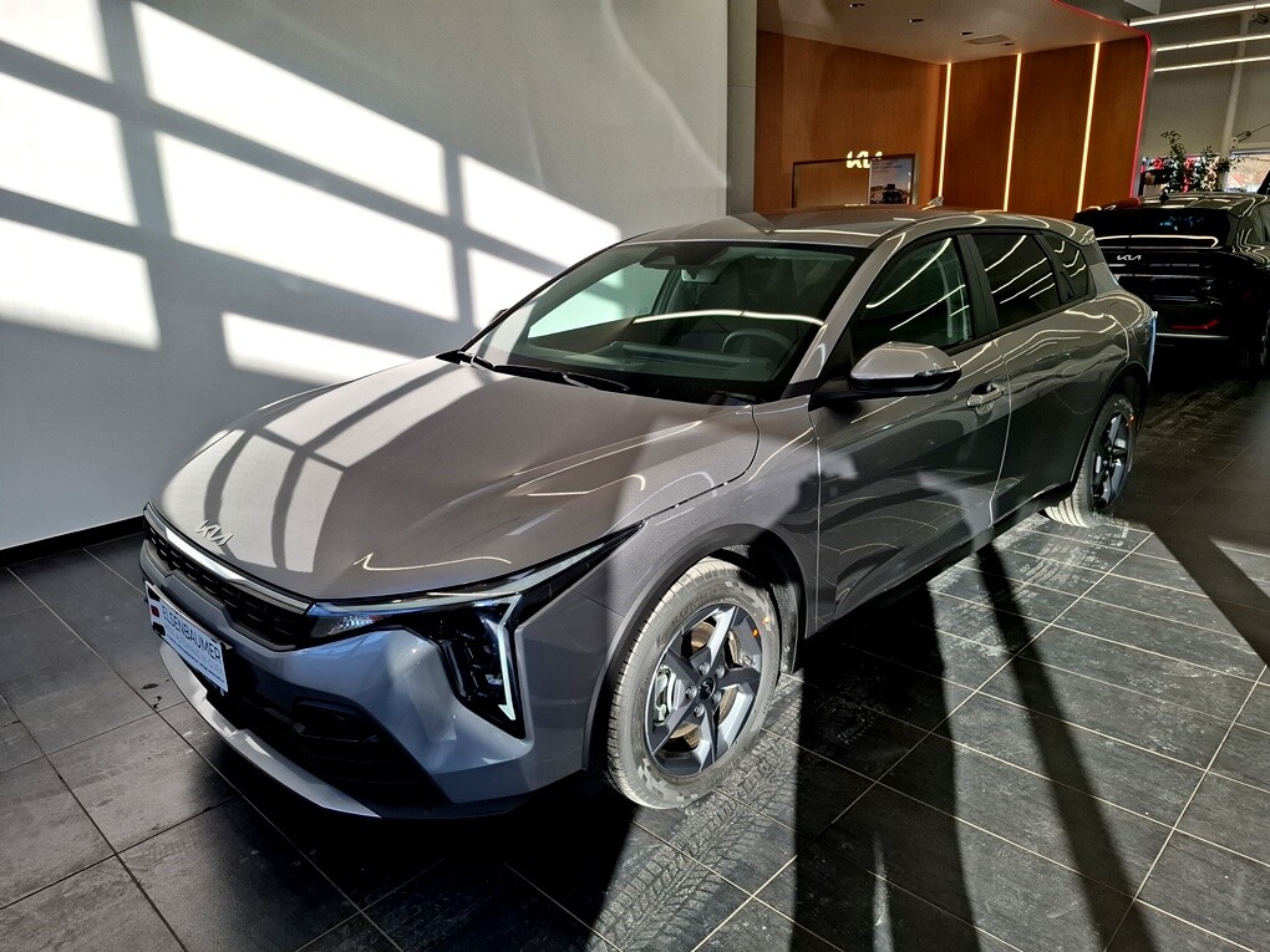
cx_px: 635
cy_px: 476
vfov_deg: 58.9
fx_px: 844
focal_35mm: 23
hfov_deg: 73.9
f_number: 1.8
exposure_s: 1/503
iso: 50
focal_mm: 5.54
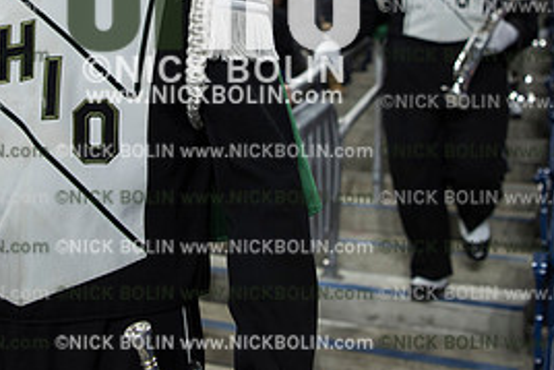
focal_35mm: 52
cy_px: 7
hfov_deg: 38.0
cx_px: 213
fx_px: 801
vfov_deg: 24.9
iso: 1250
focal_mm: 24
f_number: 2.8
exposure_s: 1/640
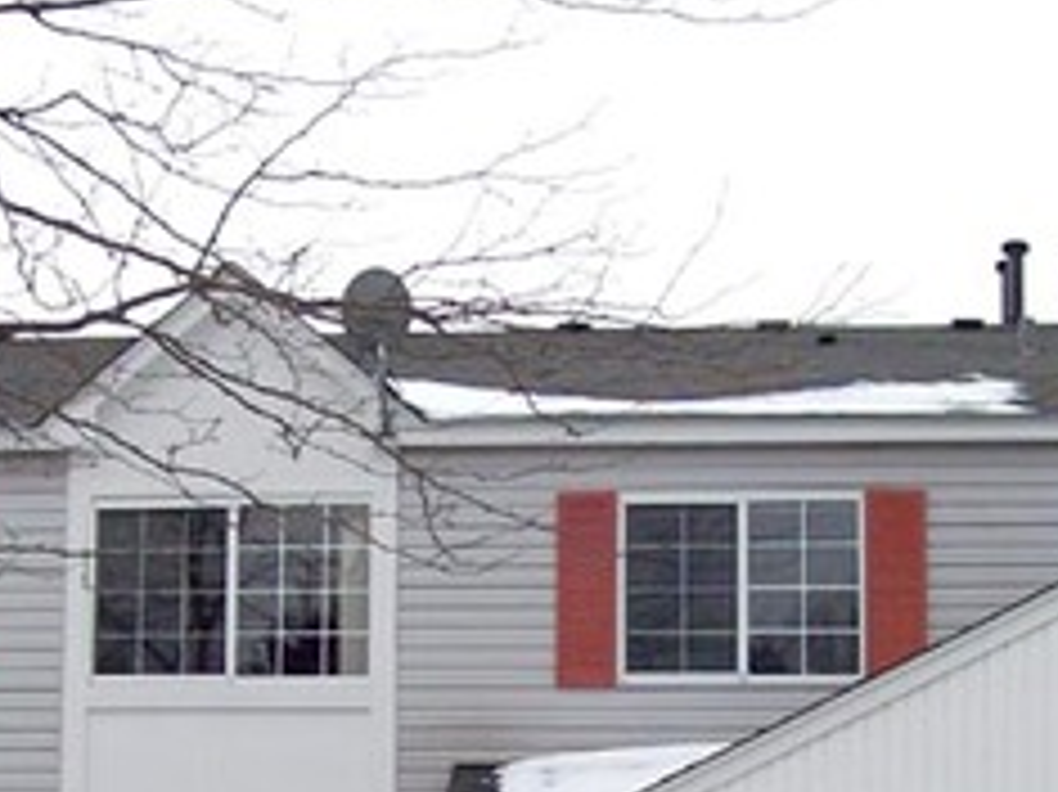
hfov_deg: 20.0
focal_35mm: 98
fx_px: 2994
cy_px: 765
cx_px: 513
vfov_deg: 14.9
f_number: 2.7
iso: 80
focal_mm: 6
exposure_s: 1/293
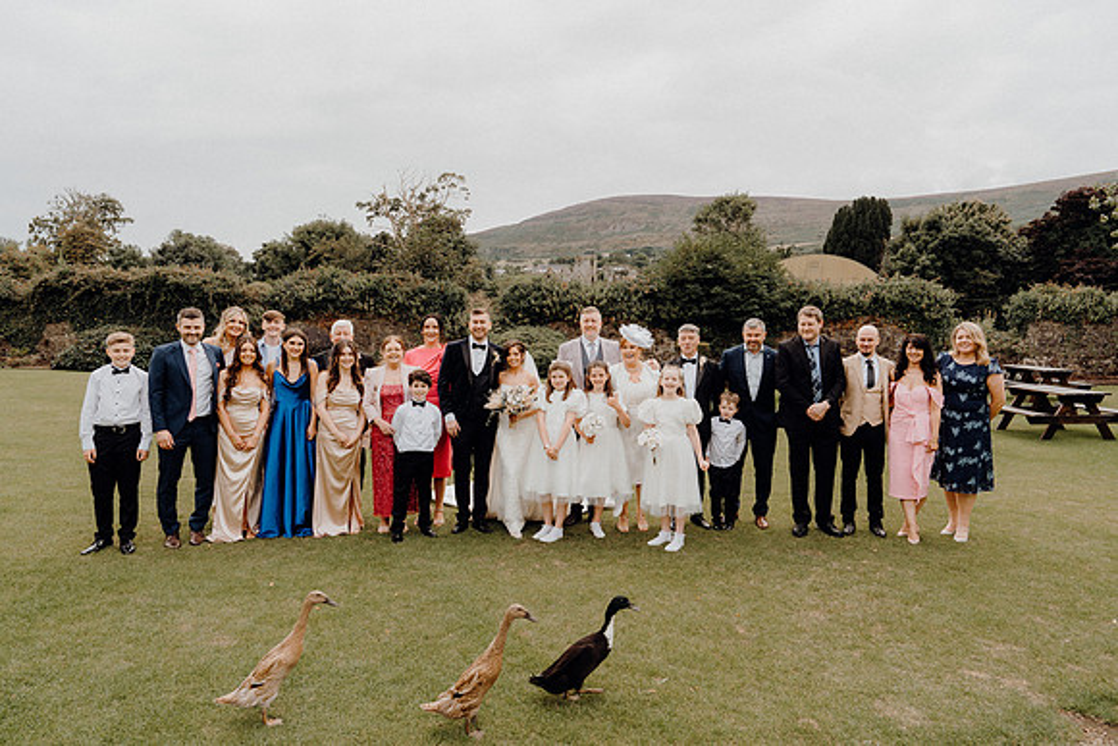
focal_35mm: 24
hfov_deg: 73.7
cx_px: 559
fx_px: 745
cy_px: 373
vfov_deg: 53.2
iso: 125
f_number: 6.3
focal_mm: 24
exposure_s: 1/160
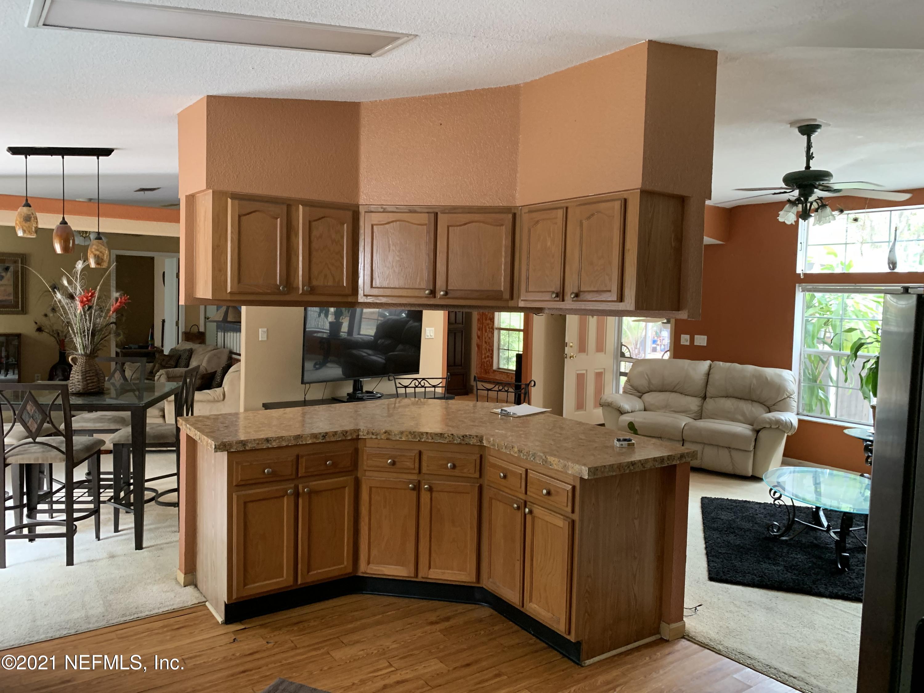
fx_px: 694
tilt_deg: -5.2
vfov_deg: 53.1
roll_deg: -1.3
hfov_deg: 67.3
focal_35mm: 26
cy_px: 346
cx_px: 462
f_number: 1.8
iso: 250
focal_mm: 4.25
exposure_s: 1/60
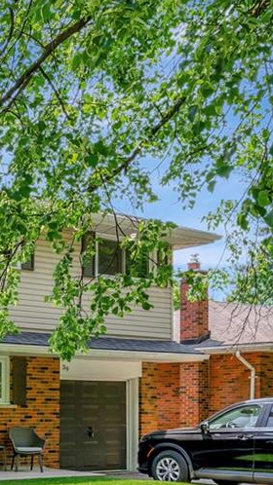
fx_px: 721
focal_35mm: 56
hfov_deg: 18.0
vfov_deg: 36.8
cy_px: 329
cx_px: -189
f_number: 8
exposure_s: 1/320
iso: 400
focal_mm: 17.4
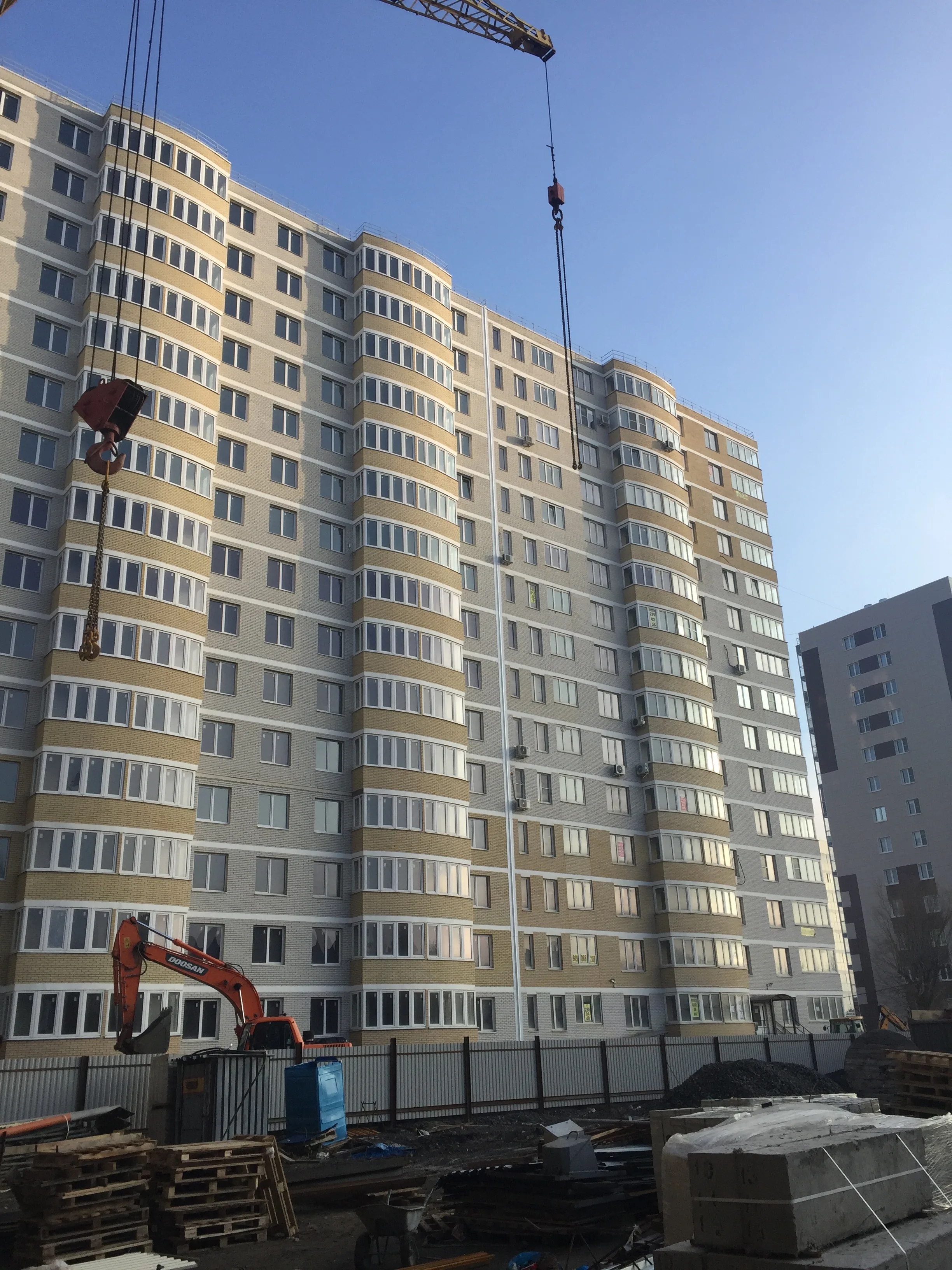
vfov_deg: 61.7
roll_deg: +2.8
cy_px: 635
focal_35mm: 29
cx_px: 476
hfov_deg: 48.2
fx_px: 1063
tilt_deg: +21.0
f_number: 2.2
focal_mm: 4.15
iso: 32
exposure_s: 1/1319
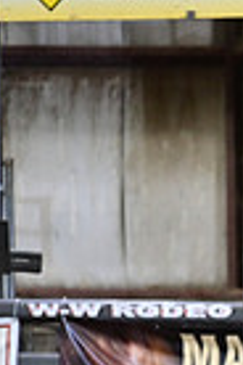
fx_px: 8525
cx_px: 734
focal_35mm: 842
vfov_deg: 2.4
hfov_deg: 1.6
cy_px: 440
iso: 2000
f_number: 3.2
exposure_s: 1/250
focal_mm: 200
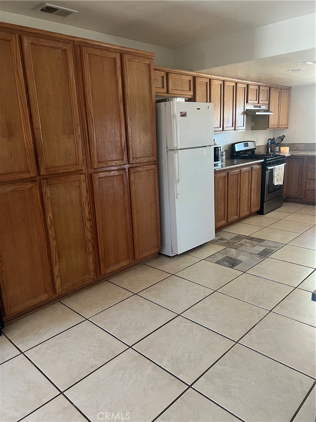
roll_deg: +2.3
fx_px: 316
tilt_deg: -13.0
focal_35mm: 26
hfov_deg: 53.1
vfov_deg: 67.3
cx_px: 158
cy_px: 211
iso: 250
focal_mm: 5.7
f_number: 1.5
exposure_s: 1/60
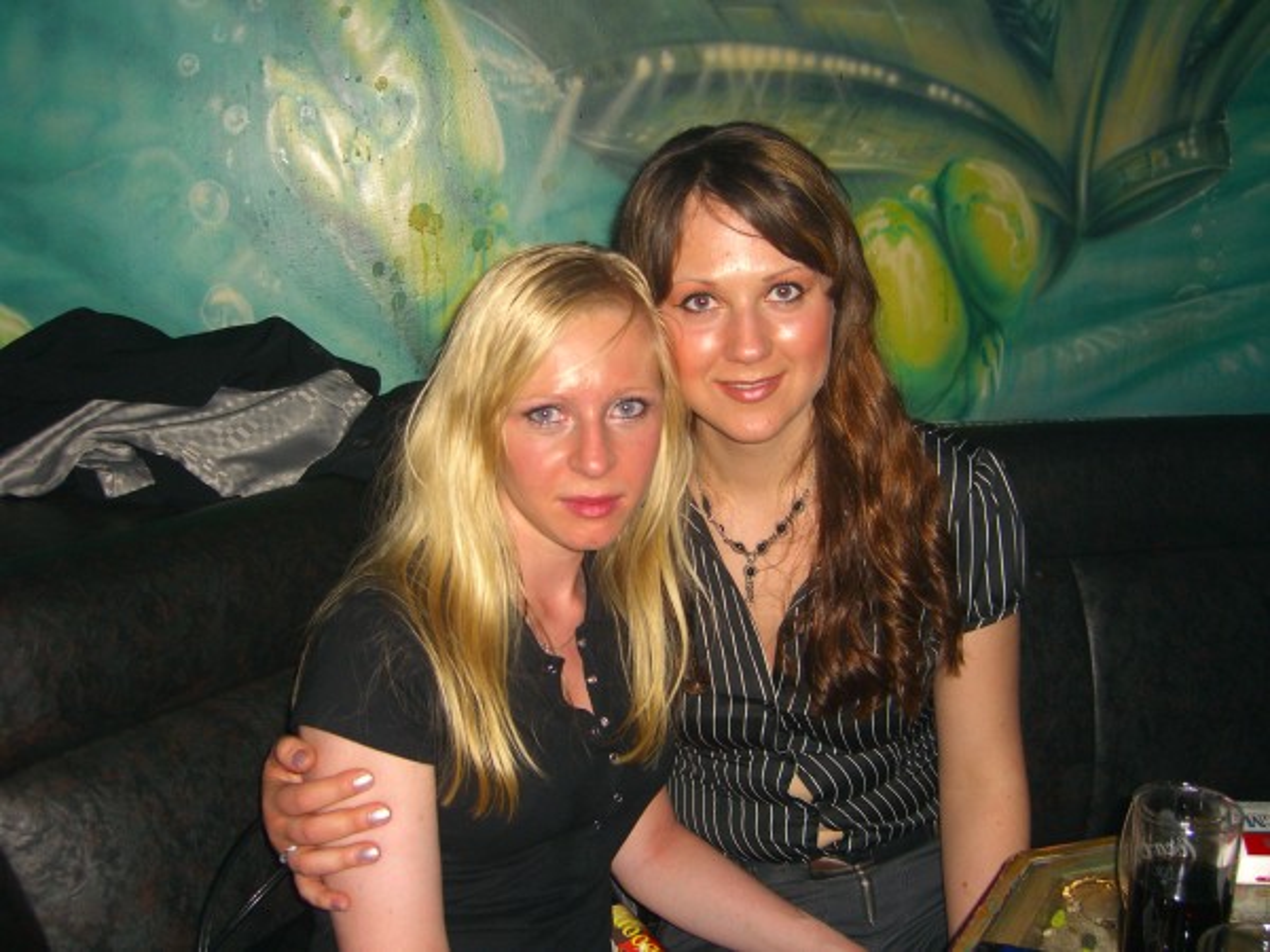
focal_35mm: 38
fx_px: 1394
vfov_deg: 37.7
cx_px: 635
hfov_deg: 49.0
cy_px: 476
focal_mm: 7.9
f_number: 2.8
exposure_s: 1/60
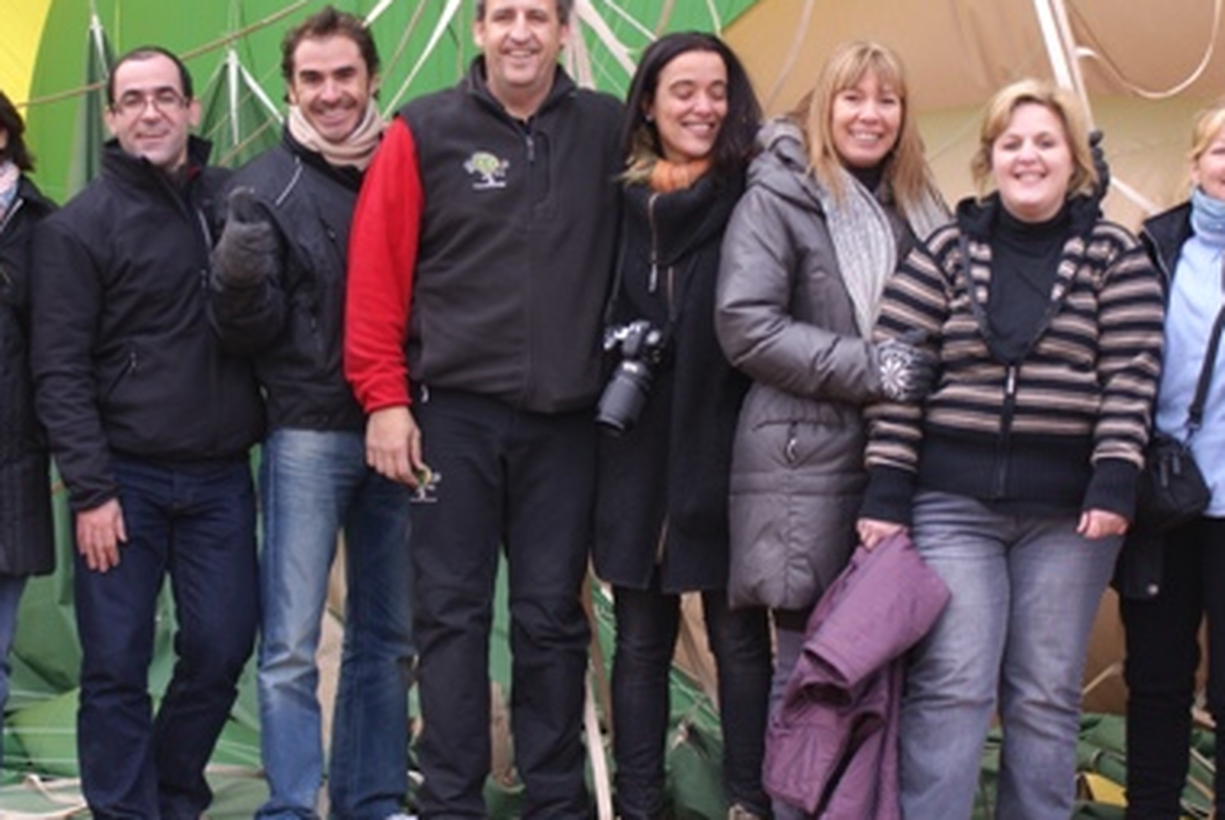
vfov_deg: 14.7
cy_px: 339
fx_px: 3168
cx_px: 711
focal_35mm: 93
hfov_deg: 21.9
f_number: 5.6
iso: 125
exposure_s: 1/60
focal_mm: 40
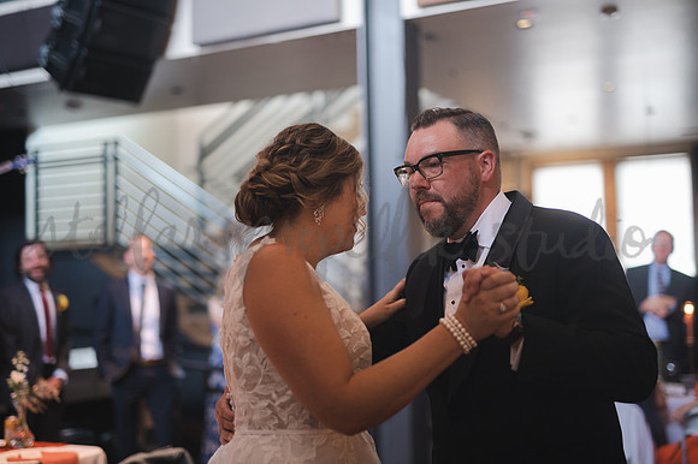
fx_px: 969
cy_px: 232
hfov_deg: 39.6
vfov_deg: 27.0
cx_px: 349
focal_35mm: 50
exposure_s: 1/160
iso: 1000
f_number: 1.4
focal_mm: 50
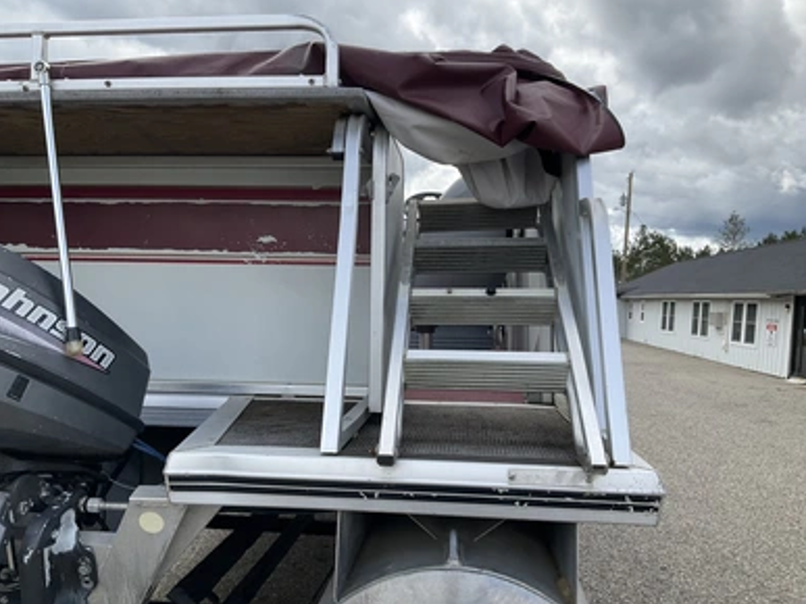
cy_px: 294
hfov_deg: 60.0
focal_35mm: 30
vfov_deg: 46.8
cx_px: 396
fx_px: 698
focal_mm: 3
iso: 25
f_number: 1.8
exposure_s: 1/842
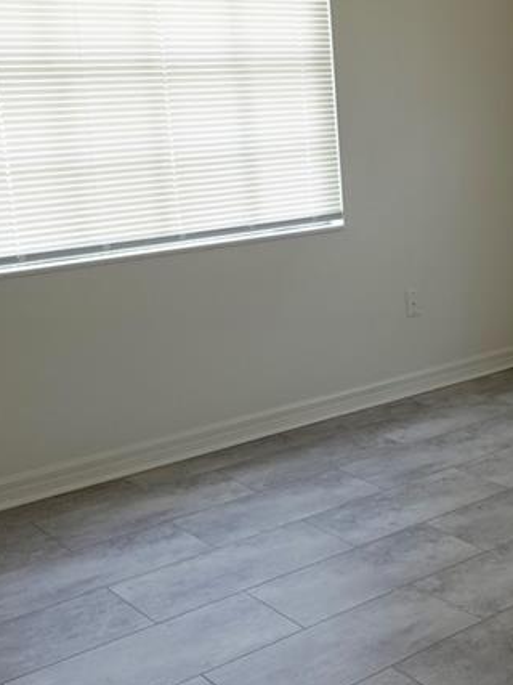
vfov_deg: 35.5
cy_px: 318
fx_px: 1068
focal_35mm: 54
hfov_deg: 24.6
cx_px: 609
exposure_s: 1/100
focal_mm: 7.6
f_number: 2
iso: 125
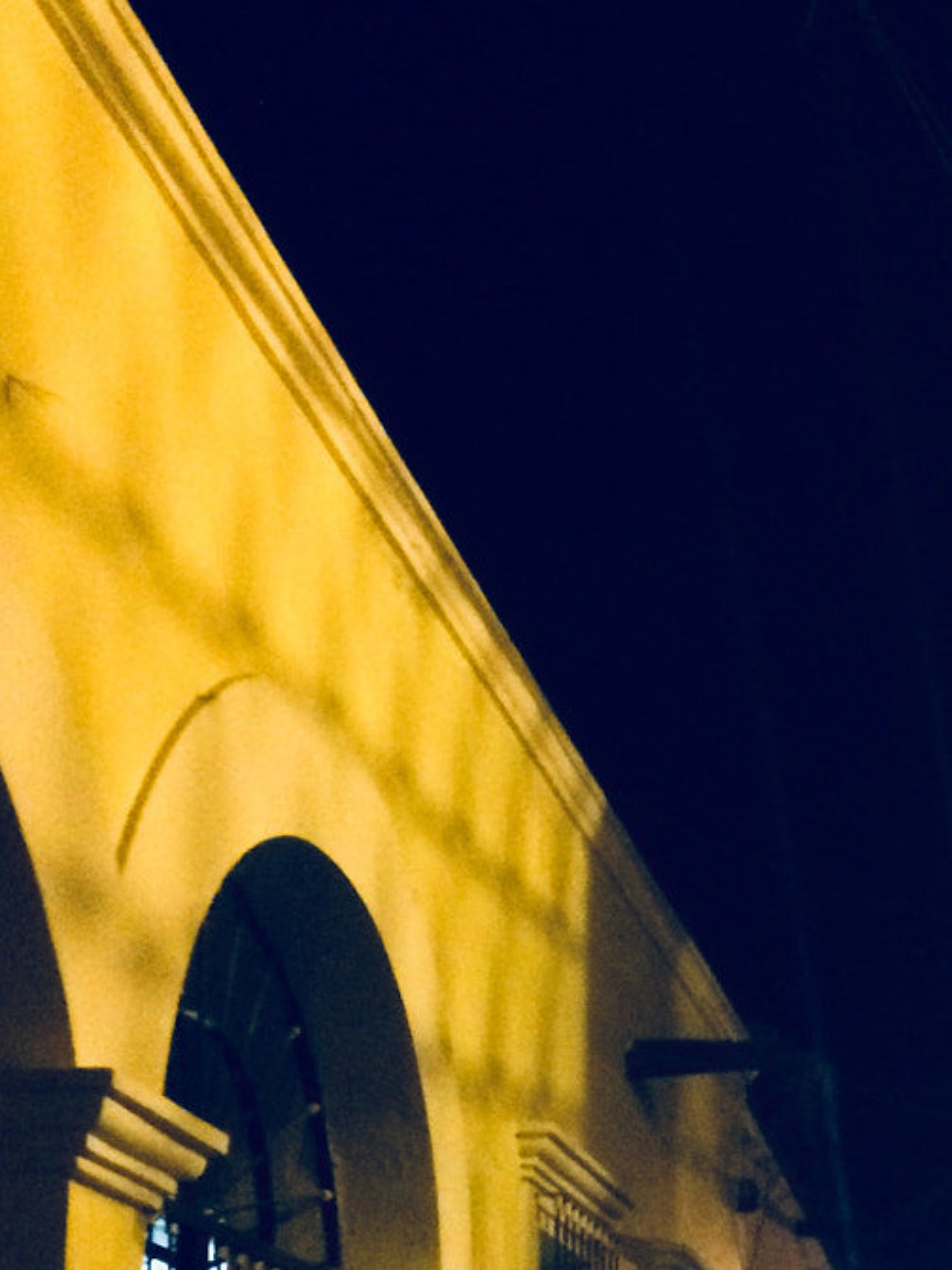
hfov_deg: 20.1
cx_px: 1103
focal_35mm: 69
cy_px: 1298
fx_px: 2530
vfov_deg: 26.5
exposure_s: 1/15
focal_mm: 4.15
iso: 640
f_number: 2.2
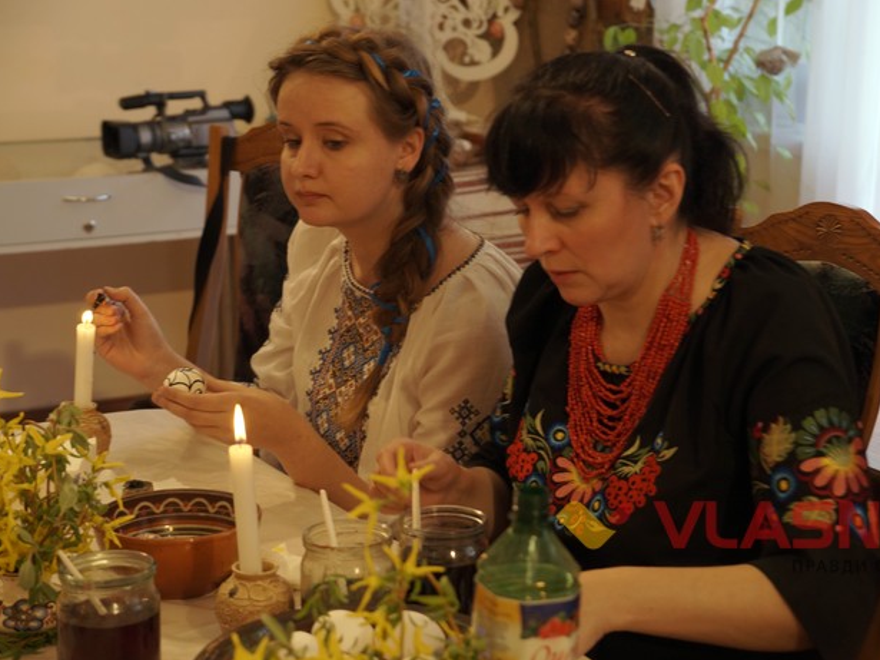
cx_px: 469
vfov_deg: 18.0
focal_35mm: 82
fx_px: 2084
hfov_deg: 23.8
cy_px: 331
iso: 400
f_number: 5
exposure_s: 1/30
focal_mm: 50
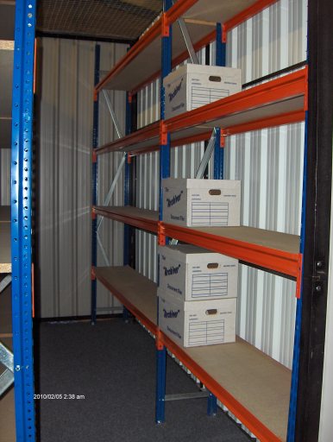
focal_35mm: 39
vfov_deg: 47.8
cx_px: 166
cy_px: 221
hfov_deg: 36.9
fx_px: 499
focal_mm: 8
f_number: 2.8
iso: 100
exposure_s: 1/60
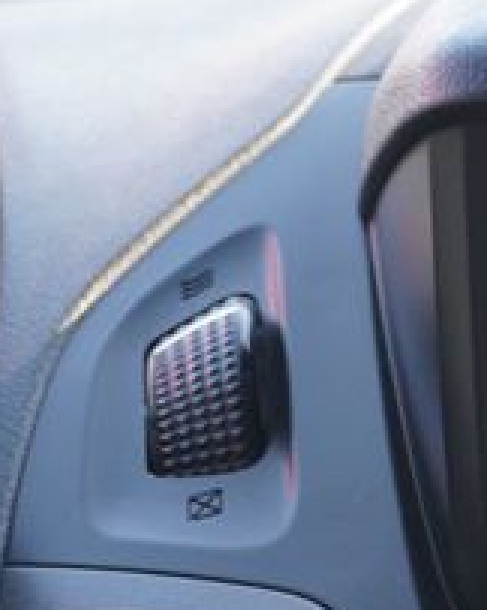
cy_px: 565
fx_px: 2725
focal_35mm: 151
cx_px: 854
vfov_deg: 12.7
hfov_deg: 9.7
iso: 320
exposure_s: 1/60
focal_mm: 34
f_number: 5
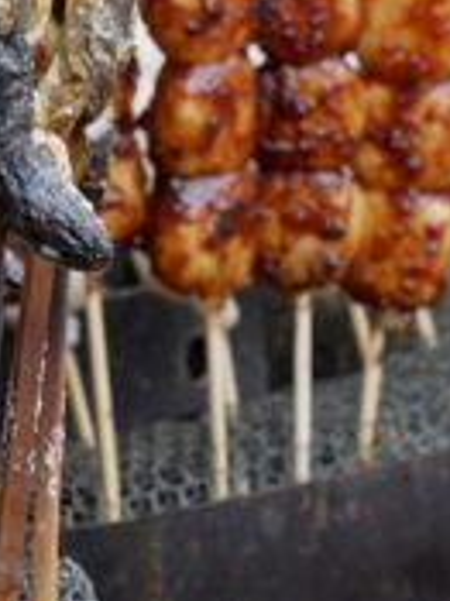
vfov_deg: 6.5
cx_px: 139
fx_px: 5241
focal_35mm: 302
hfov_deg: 4.9
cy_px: -185
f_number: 5.6
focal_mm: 44
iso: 200
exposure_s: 1/100
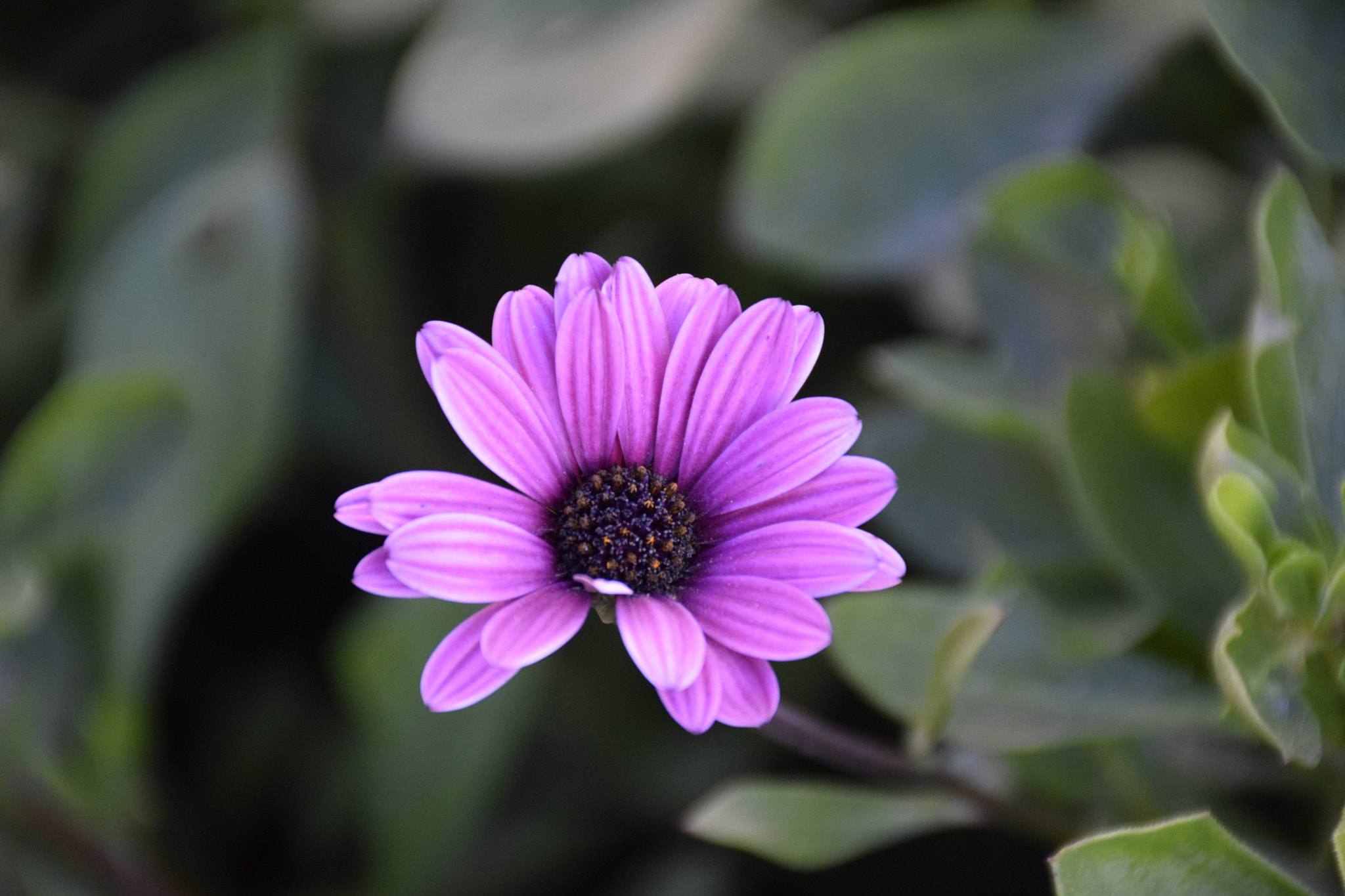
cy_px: 448
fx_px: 7845
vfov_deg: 6.5
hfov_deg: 9.8
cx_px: 672
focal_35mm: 210
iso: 2200
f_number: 5.6
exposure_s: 1/500
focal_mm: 140
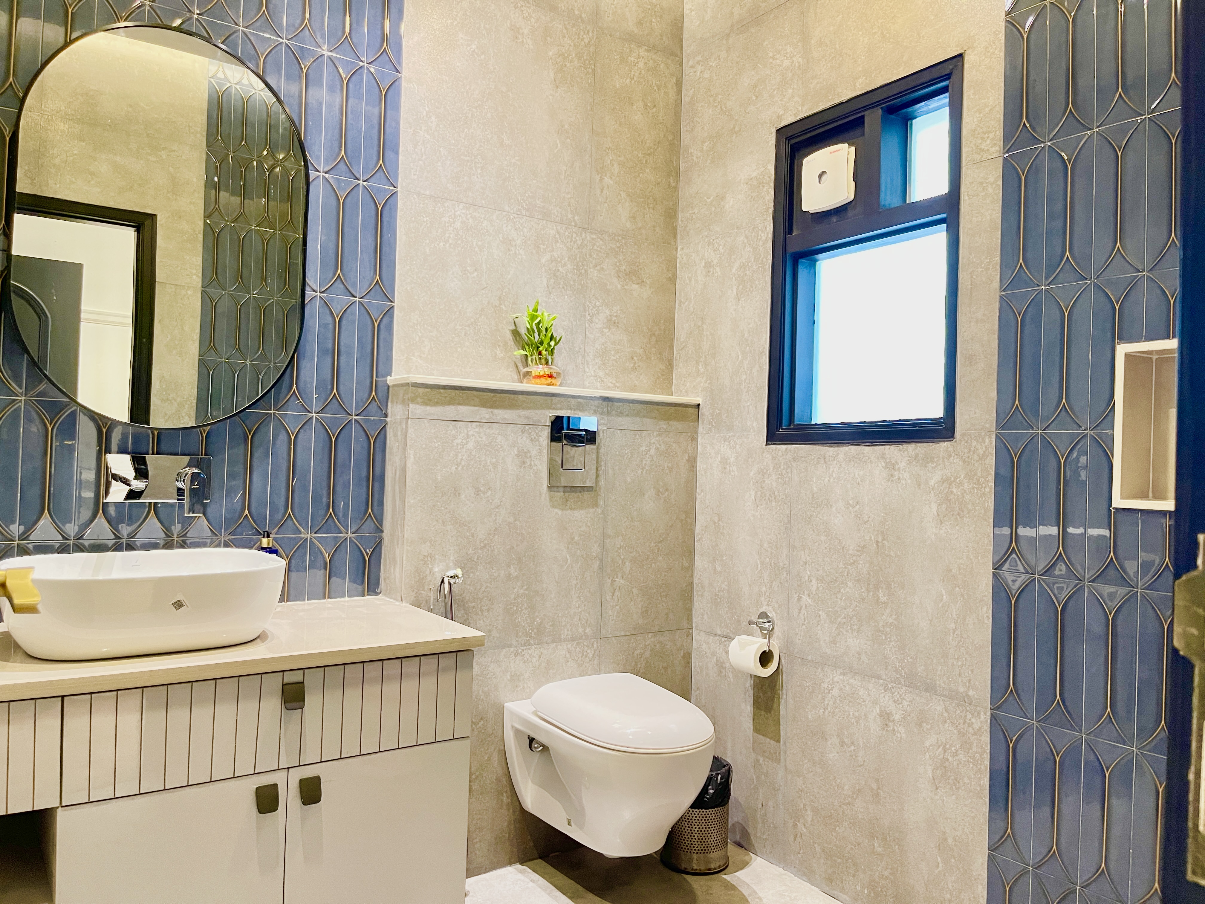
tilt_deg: -0.6
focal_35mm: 25
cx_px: 602
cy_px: 452
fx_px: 870
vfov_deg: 54.9
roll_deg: -2.3
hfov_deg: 69.4
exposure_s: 1/50
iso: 400
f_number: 1.6
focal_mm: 5.1
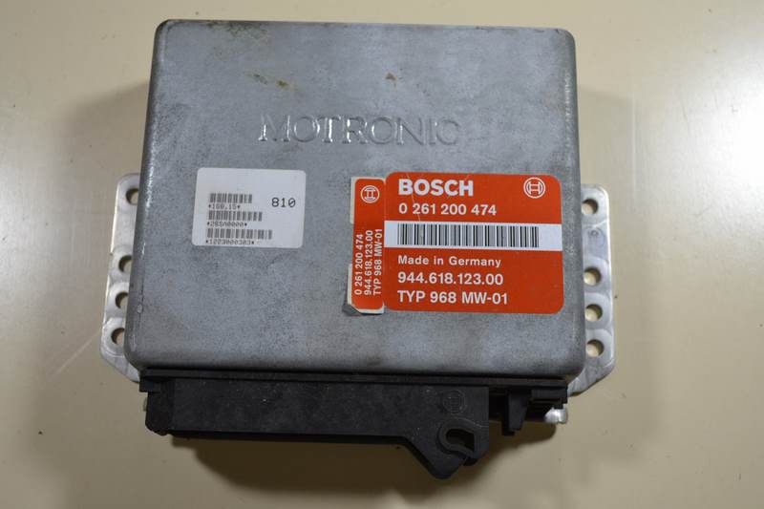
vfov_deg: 29.9
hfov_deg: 43.6
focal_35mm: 45
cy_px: 254
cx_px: 382
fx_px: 955
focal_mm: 30
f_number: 4.8
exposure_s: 1/100
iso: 400
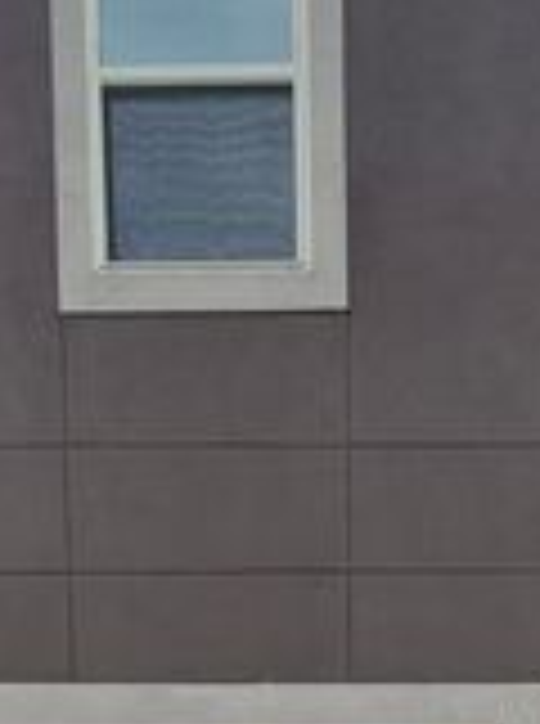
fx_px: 1128
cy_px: 1050
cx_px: 540
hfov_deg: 25.6
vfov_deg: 26.8
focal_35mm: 54
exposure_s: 1/2120
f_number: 2.2
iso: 50
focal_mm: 1.74
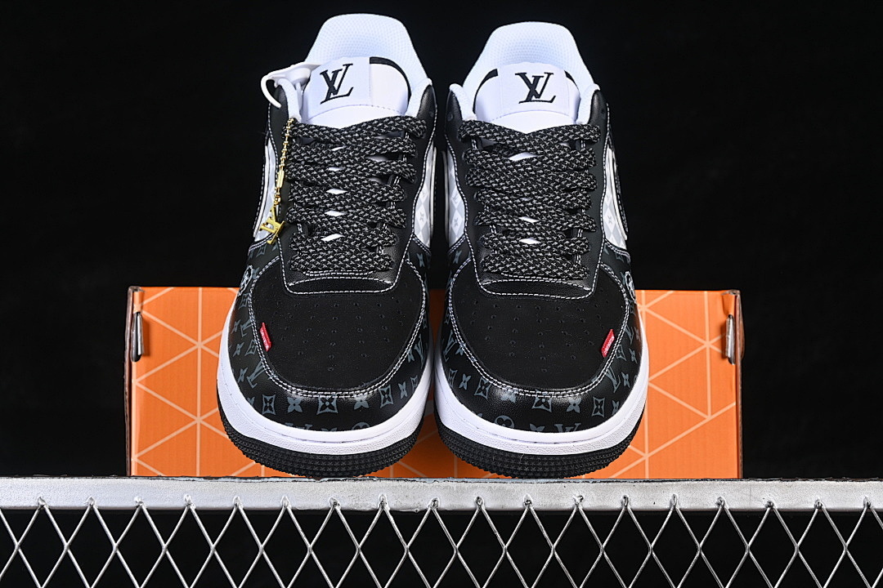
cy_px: 294
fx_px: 1839
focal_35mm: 75
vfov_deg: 18.2
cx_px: 442
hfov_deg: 27.0
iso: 160
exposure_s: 1/60
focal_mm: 50
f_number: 6.3
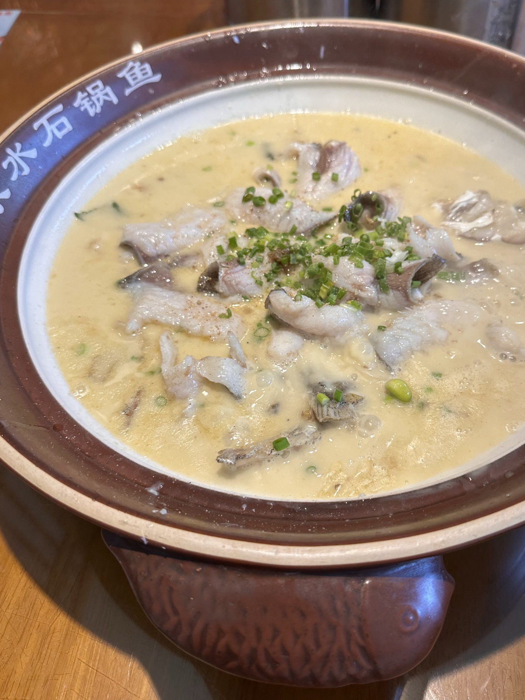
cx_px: 320
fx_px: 607
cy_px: 342
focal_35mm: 30
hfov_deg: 46.5
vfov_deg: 60.0
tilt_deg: -50.0
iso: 50
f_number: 1.78
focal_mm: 6.86
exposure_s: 1/100
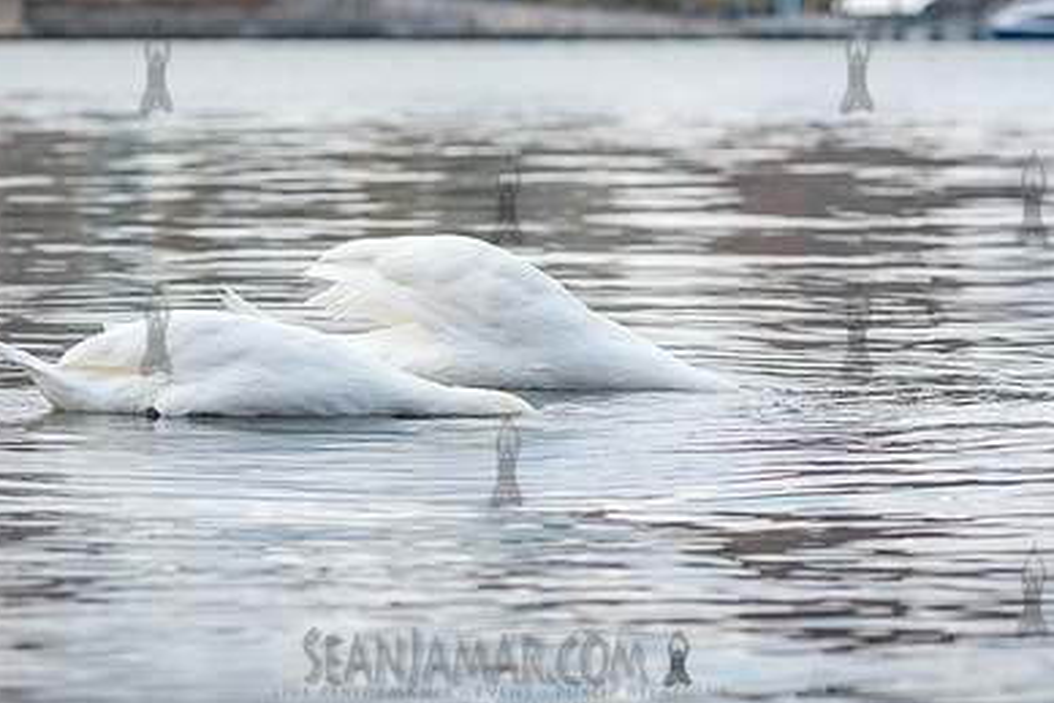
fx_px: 7058
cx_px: 455
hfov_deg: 8.5
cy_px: 243
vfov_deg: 5.7
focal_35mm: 241
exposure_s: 1/800
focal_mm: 145
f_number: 5
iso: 400
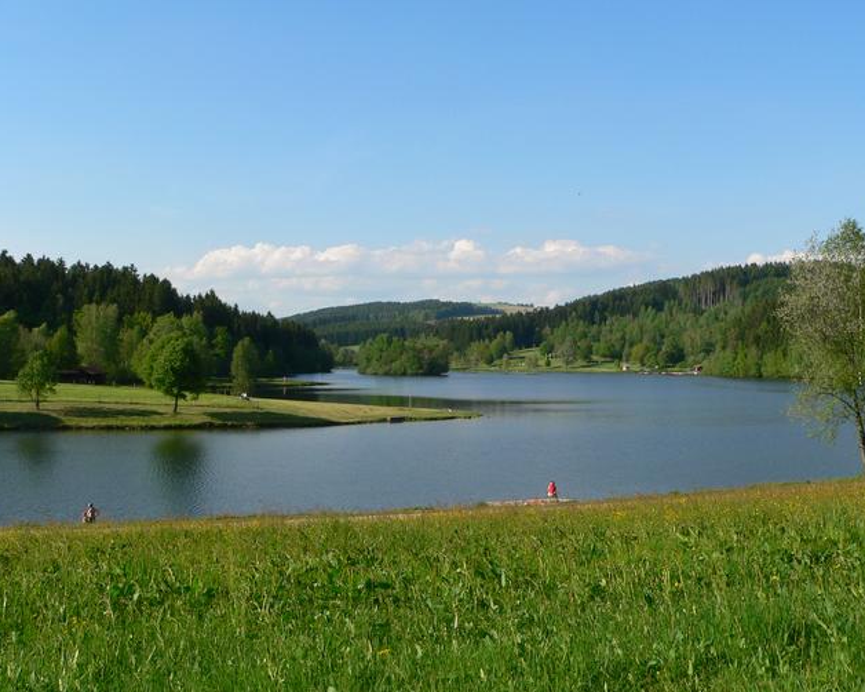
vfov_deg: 39.1
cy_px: 348
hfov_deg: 47.9
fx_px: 973
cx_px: 463
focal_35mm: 38
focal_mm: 6
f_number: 5.2
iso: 100
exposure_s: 1/500
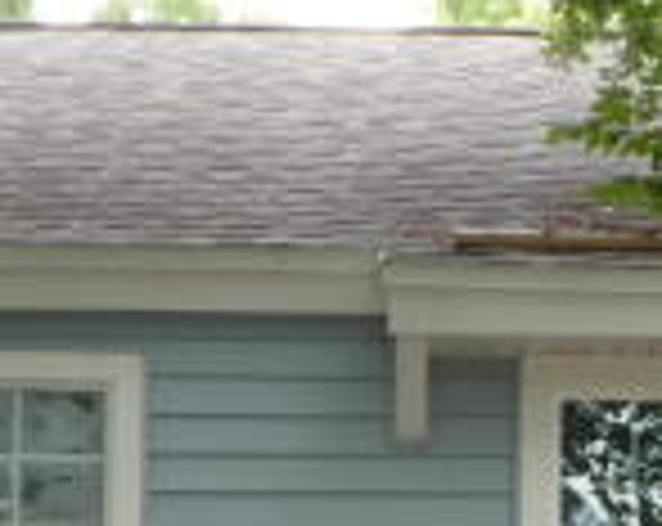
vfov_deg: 5.9
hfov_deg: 7.7
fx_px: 4888
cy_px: 1335
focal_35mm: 250
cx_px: 576
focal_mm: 8.4
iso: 100
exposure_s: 1/60
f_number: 4
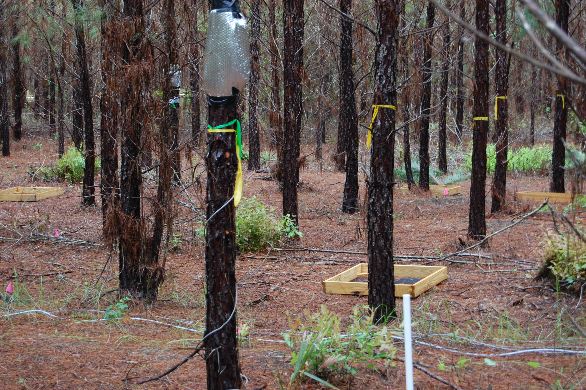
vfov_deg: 16.5
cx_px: 293
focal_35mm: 82
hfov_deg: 24.6
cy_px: 195
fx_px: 1342
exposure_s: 1/30
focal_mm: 55
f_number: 5.6
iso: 400
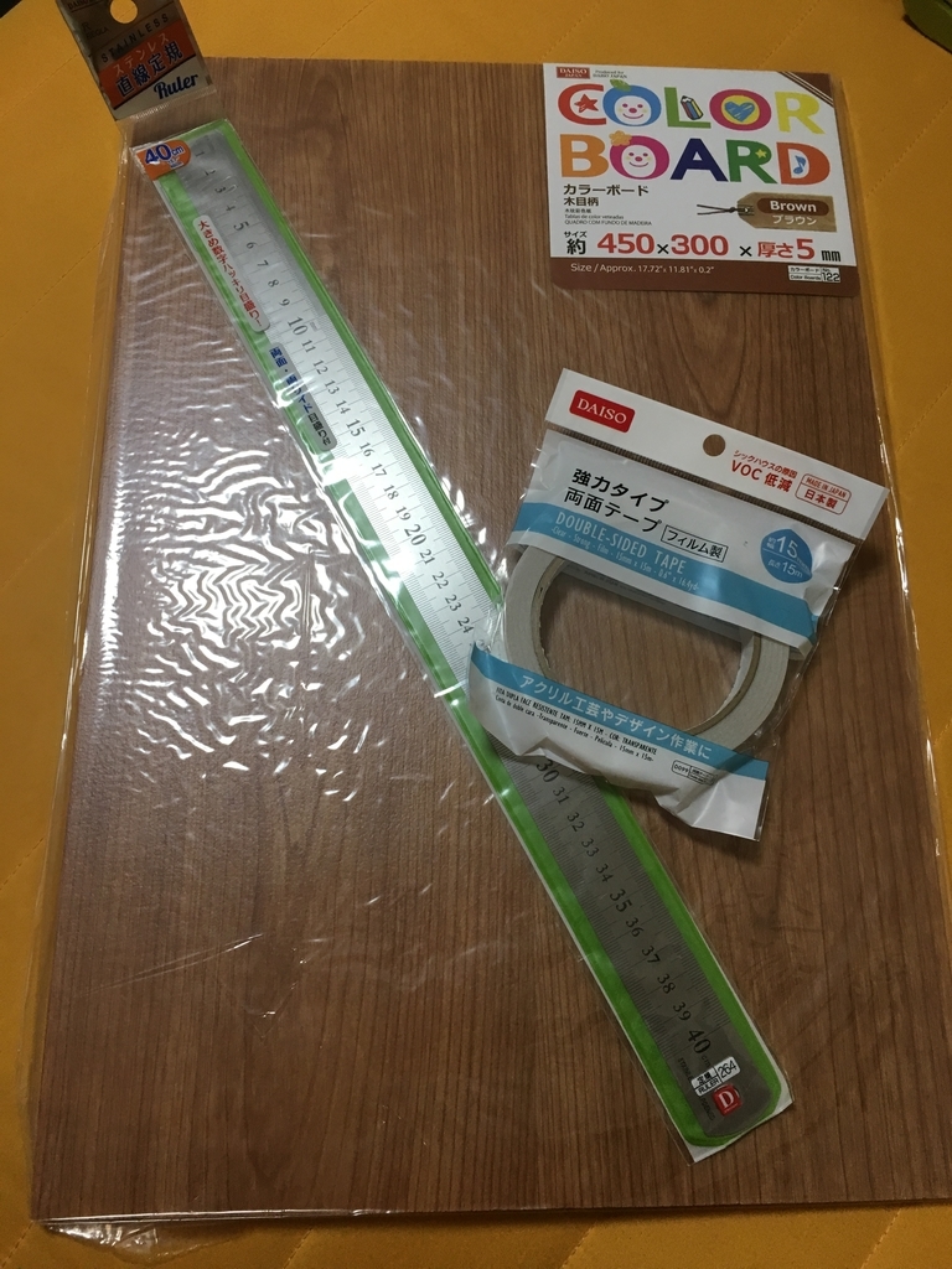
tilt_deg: -73.9
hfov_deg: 48.2
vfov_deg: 61.7
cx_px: 476
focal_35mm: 29
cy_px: 634
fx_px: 1063
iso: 40
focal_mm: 4.15
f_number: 2.2
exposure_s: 1/30
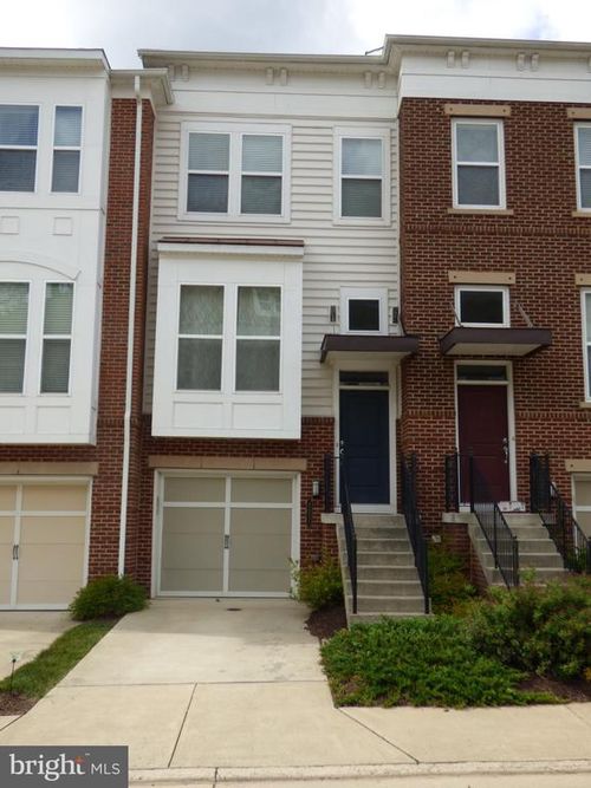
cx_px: 296
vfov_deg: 54.0
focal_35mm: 34
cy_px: 394
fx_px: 774
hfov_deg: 41.8
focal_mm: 5.97
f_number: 3.4
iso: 100
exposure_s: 1/640
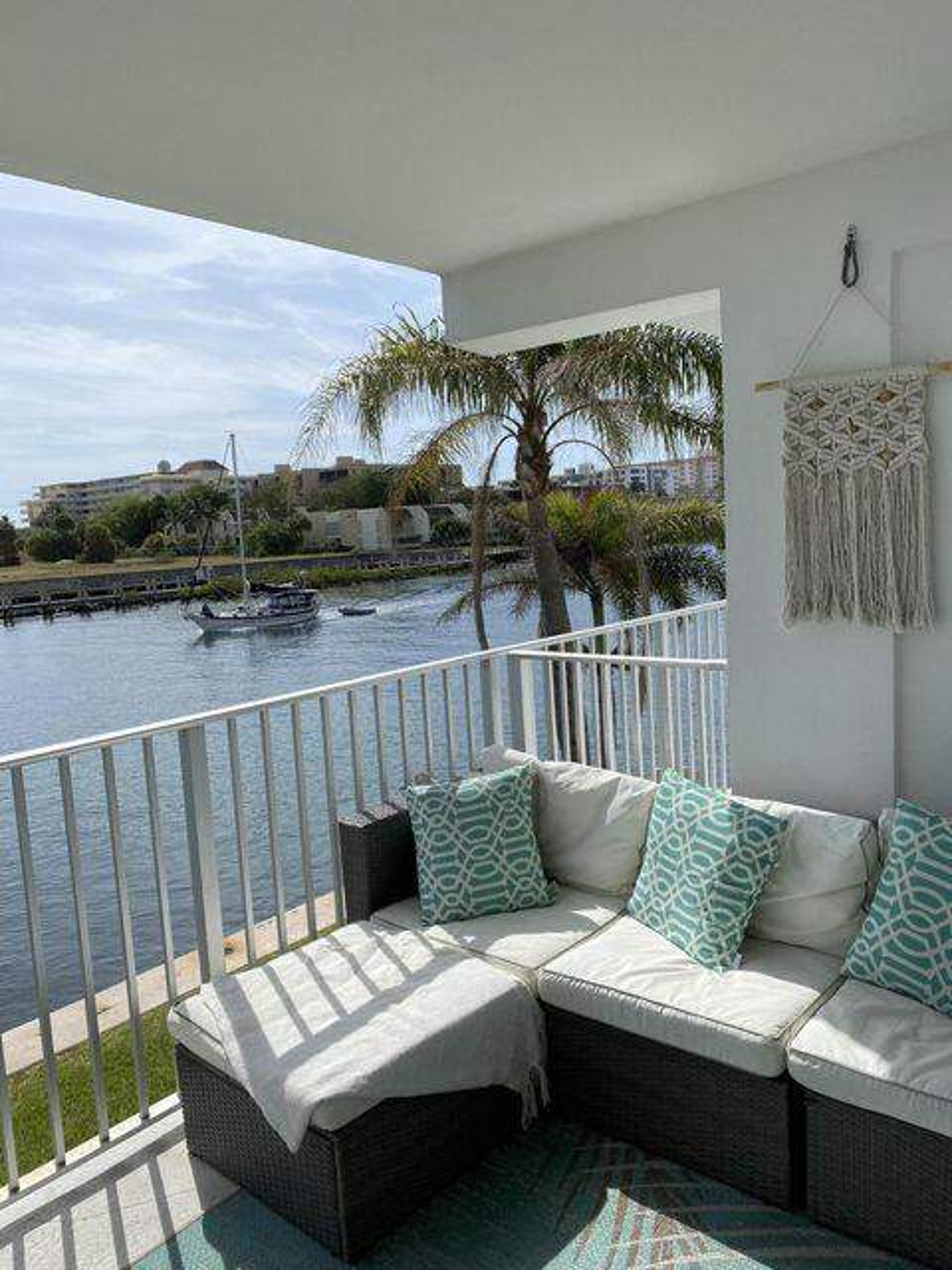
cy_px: 635
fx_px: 953
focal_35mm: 26
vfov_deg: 67.3
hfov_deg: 53.1
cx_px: 476
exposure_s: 1/4808
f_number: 1.8
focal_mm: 4.25
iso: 32
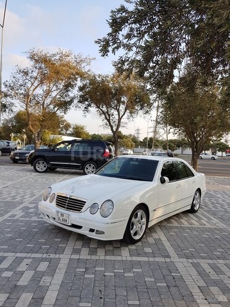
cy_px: 154
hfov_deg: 53.1
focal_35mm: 26
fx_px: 230
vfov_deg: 67.3
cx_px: 115
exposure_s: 1/501
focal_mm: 4.2
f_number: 1.7
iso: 40
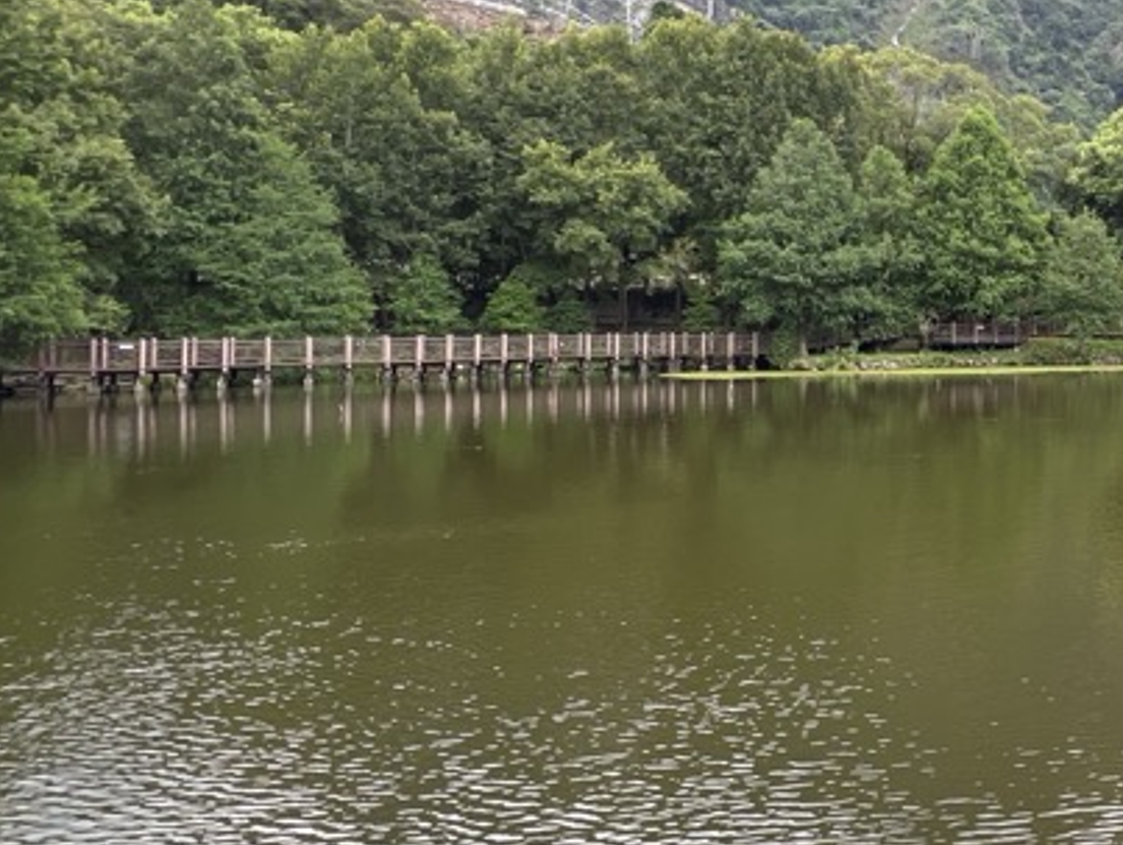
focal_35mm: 33
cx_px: 1265
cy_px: 296
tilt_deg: +1.9
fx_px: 1072
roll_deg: +0.2
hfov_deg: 42.2
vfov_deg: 42.5
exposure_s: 1/174
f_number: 1.8
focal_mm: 1.57
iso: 32
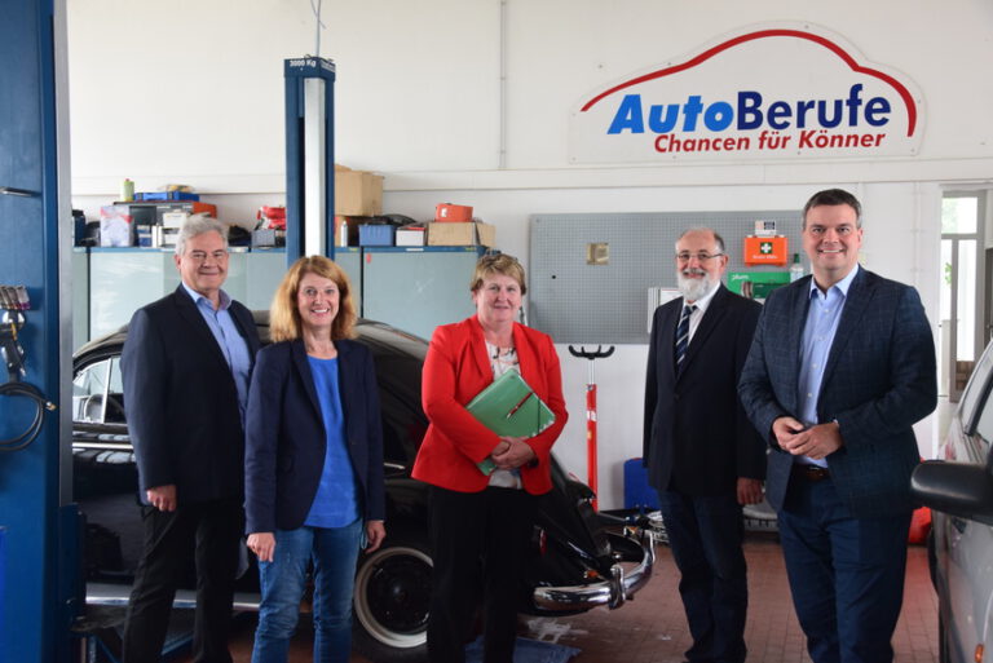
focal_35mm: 48
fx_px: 1325
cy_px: 332
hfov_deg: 41.1
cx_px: 496
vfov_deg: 28.1
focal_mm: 32
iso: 900
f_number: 6.3
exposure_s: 1/15
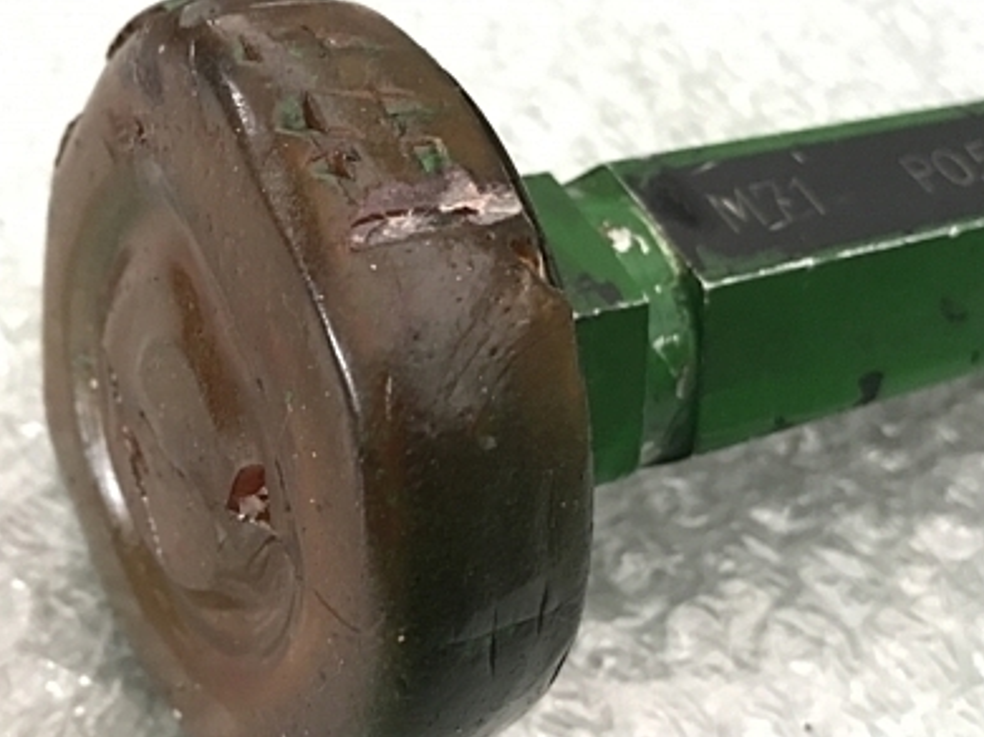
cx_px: 346
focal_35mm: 46
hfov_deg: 40.9
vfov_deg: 31.5
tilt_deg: -51.3
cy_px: 328
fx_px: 1307
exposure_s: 1/15
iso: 100
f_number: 1.8
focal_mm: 3.99
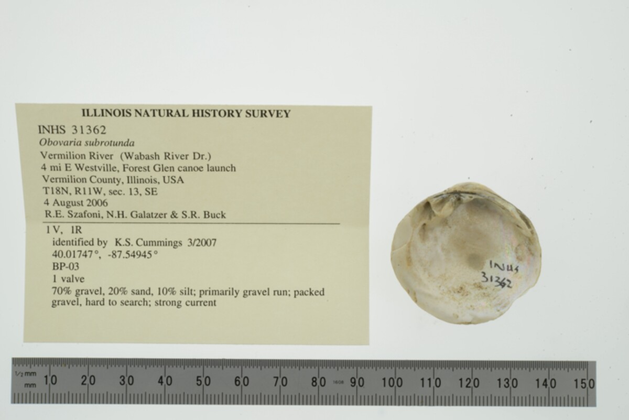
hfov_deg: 33.4
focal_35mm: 60
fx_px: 1049
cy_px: 210
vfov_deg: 22.6
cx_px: 314
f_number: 32
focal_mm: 60
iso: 100
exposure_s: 1/8
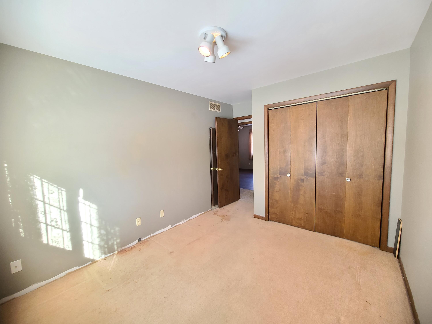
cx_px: 216
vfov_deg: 89.9
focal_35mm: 13
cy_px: 162
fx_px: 162
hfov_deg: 106.2
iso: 320
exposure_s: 1/60
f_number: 2.2
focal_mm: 2.2
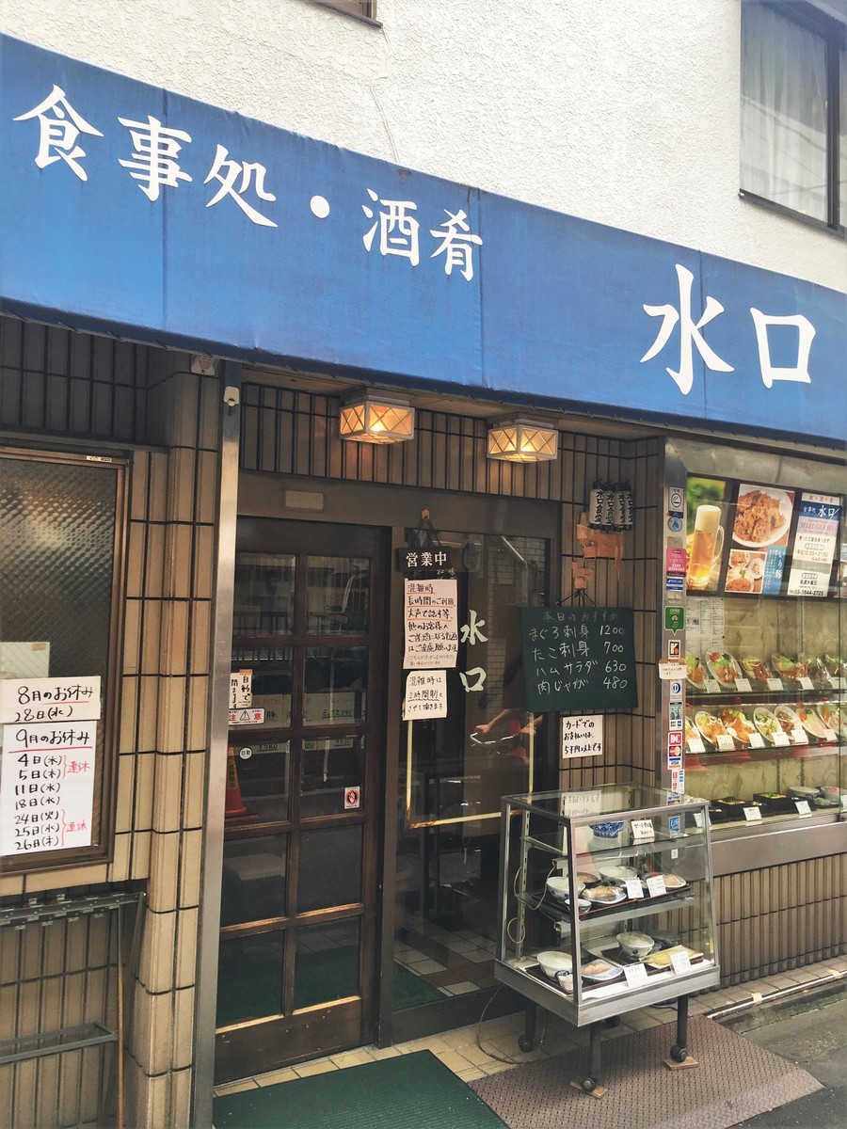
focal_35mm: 29
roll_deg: -1.3
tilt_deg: +3.7
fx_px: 946
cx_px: 424
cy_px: 564
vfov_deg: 61.7
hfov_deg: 48.2
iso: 25
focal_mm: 4.15
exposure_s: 1/208
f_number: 2.2
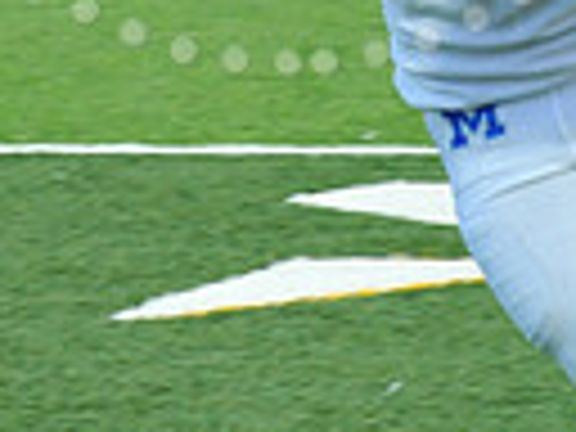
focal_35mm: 675
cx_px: 288
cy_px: -360
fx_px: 11232
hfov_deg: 2.9
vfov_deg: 2.2
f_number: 8
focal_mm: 155
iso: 2000
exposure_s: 1/320
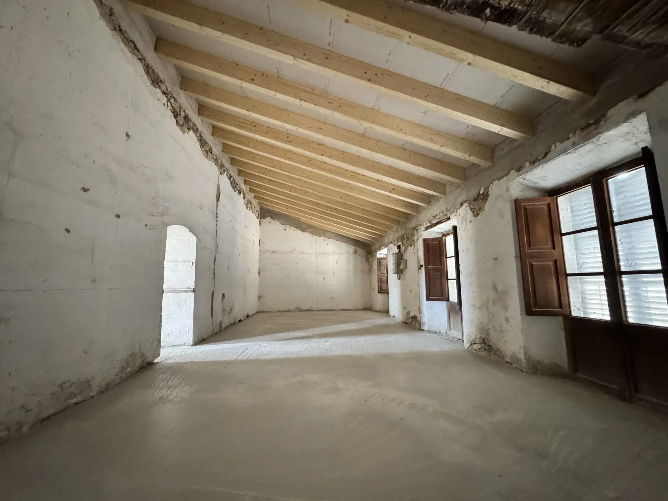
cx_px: 334
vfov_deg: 85.7
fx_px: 270
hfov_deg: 102.1
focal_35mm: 14
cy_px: 250
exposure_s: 1/55
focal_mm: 2.22
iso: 1250
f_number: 2.2
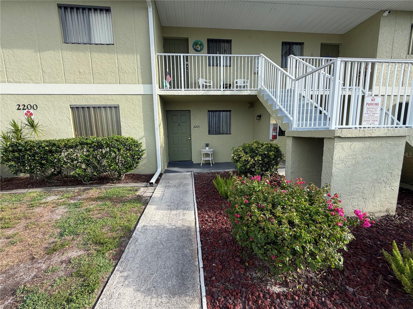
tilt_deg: -7.2
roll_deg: +0.9
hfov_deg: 102.1
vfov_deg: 85.7
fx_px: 167
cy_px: 154
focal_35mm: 14
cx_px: 206
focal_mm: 2.22
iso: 40
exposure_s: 1/574
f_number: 2.2
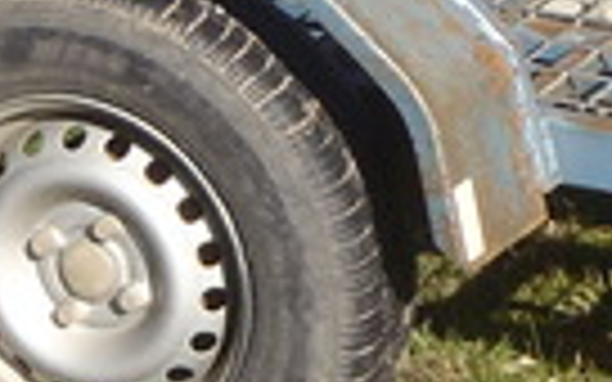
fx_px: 4370
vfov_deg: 5.0
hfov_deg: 7.9
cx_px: 900
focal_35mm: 262
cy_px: -189
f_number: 5
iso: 80
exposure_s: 1/250
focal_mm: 7.57
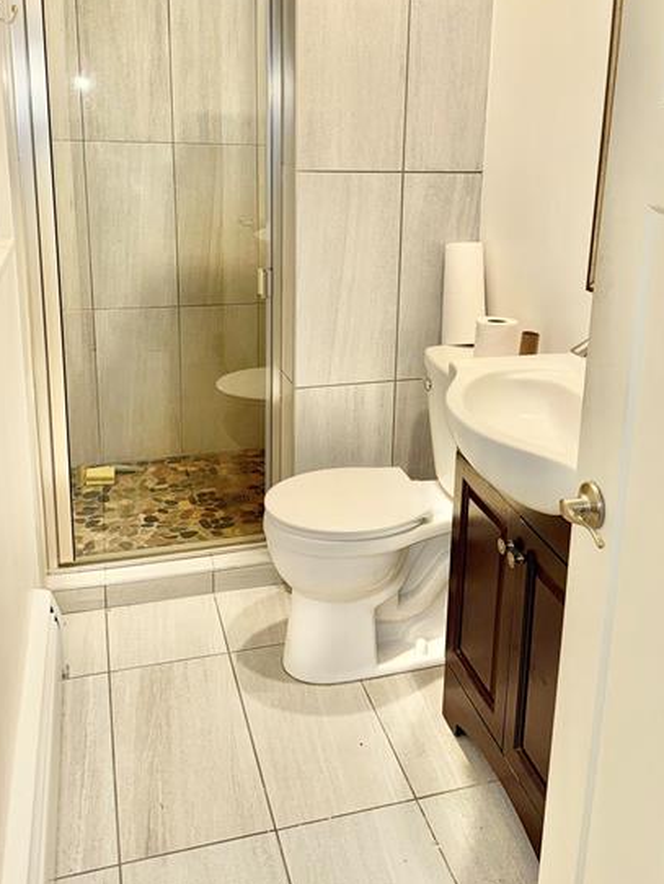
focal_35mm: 34
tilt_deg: -14.1
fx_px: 869
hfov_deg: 41.7
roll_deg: -2.2
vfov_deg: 53.2
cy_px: 318
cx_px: 383
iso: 64
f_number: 1.78
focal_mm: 6.76
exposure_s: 1/37
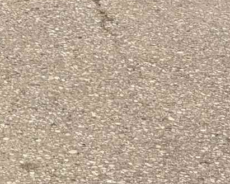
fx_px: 1341
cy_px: -384
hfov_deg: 8.6
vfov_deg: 7.0
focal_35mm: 197
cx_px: -381
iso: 143
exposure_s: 1/7812
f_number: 1.73
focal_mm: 4.38
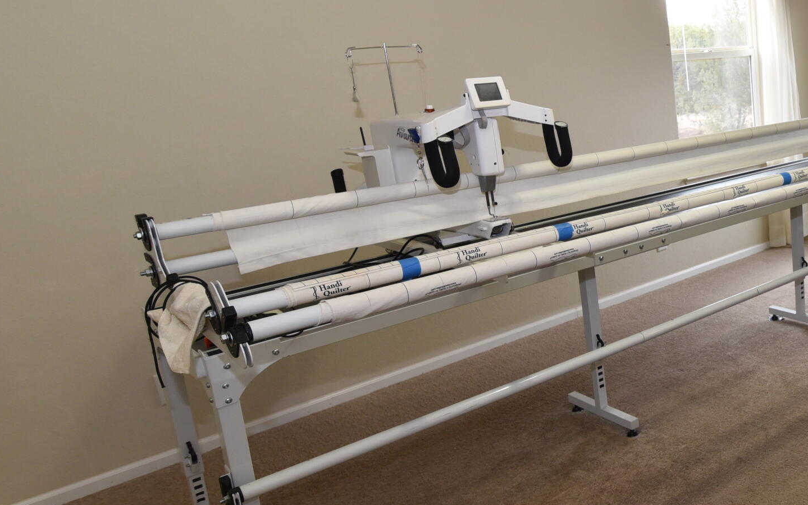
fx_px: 749
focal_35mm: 34
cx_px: 818
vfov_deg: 37.3
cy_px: 243
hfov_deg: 46.8
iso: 800
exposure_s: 1/100
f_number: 5
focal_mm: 16
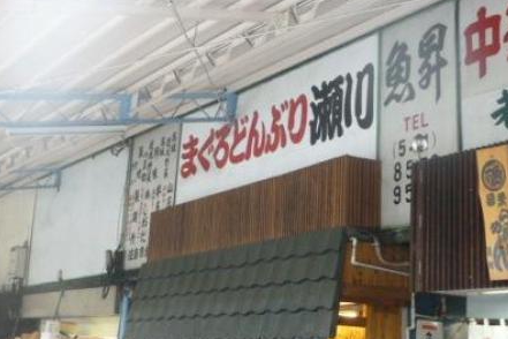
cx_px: 285
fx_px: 832
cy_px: 153
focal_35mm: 59
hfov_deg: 33.9
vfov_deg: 23.0
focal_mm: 9
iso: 800
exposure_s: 1/60
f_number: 3.9
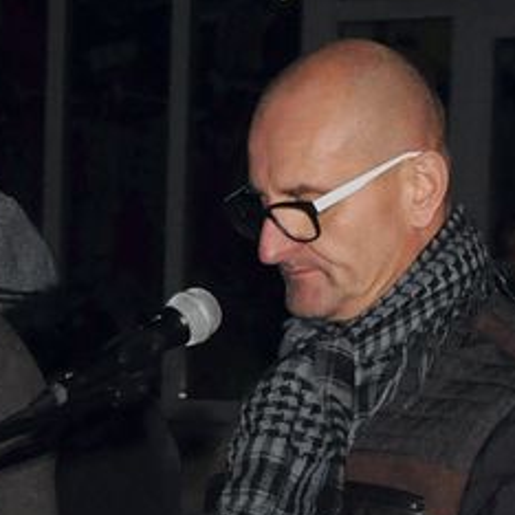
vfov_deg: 5.4
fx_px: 5454
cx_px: 22
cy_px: 391
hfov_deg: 5.4
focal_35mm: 324
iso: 2500
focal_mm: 70
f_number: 8
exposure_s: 1/60
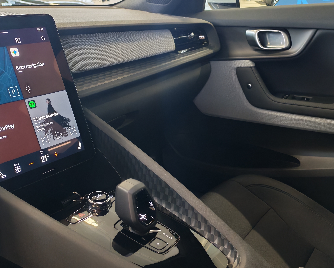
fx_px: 395
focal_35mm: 40
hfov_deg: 45.8
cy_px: 148
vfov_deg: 37.3
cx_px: 154
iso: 800
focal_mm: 6.12
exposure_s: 1/50
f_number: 1.9
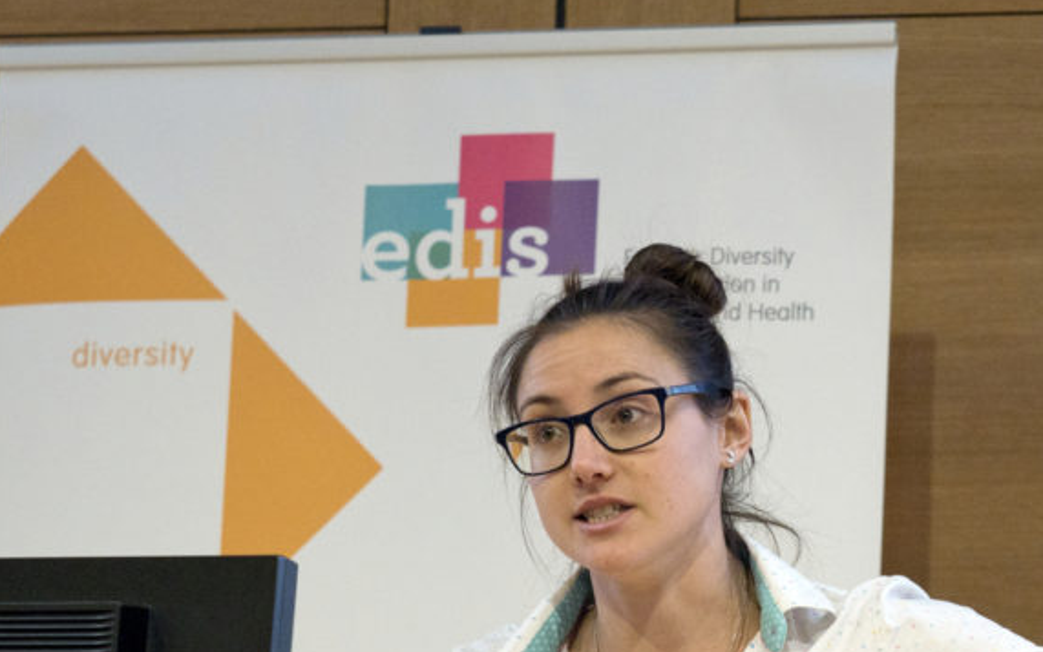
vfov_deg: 6.3
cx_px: 930
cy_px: 605
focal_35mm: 209
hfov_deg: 10.0
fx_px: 5941
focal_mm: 55
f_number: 2.8
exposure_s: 1/125
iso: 1600
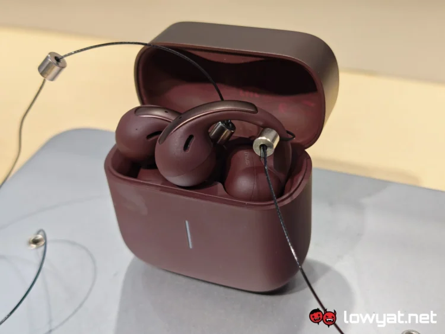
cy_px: 167
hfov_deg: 41.2
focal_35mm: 46
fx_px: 592
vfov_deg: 31.5
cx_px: 222
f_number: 1.6
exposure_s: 1/100
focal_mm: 5.4
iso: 50
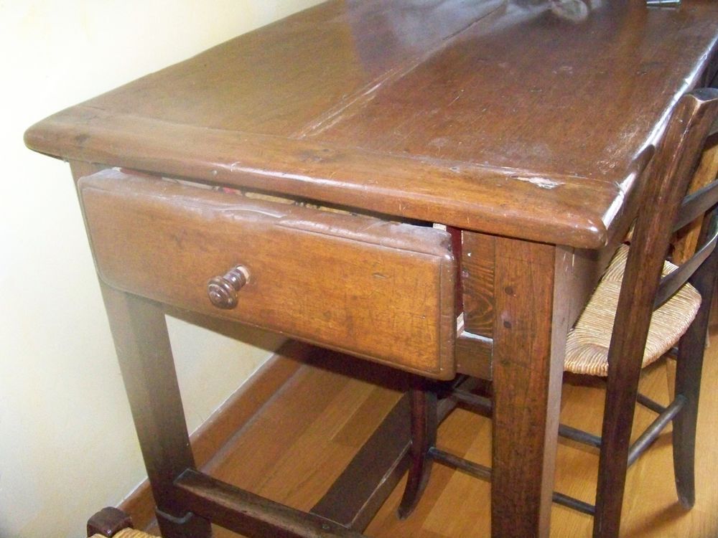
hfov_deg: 50.1
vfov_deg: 38.7
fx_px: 767
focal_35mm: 37
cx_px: 359
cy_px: 269
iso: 1600
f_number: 2.8
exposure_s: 1/30
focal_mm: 6.75
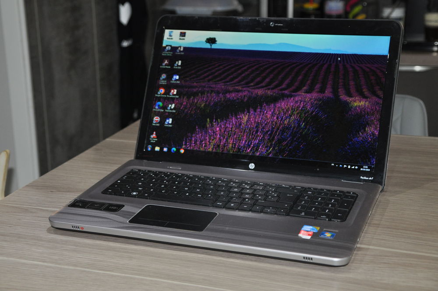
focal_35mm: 63
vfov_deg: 21.5
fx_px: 765
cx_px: 219
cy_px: 146
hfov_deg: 31.9
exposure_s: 1/60
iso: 800
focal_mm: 42
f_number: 4.8
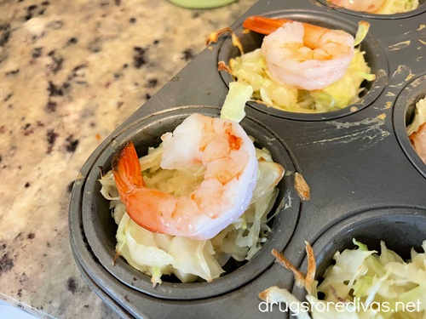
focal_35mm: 25
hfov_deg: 69.4
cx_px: 213
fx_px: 308
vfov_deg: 54.9
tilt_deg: -54.5
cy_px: 160
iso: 400
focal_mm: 5.1
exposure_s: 1/60
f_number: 1.6
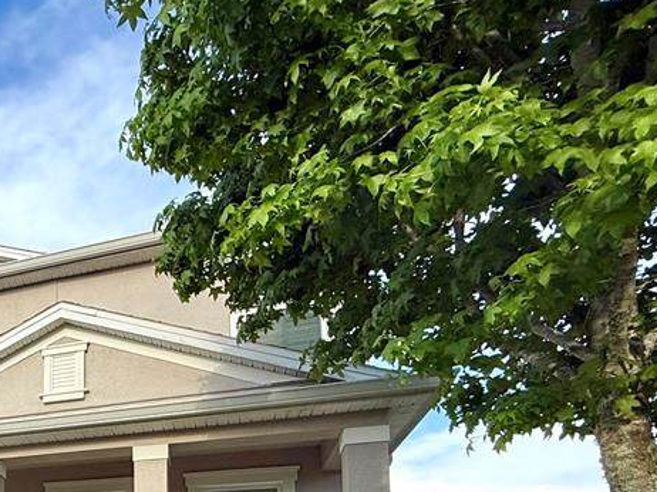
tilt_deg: +7.5
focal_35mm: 31
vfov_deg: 39.0
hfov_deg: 45.2
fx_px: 588
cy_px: 514
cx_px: -53
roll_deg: -2.1
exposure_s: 1/901
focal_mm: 2.22
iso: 50
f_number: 2.2
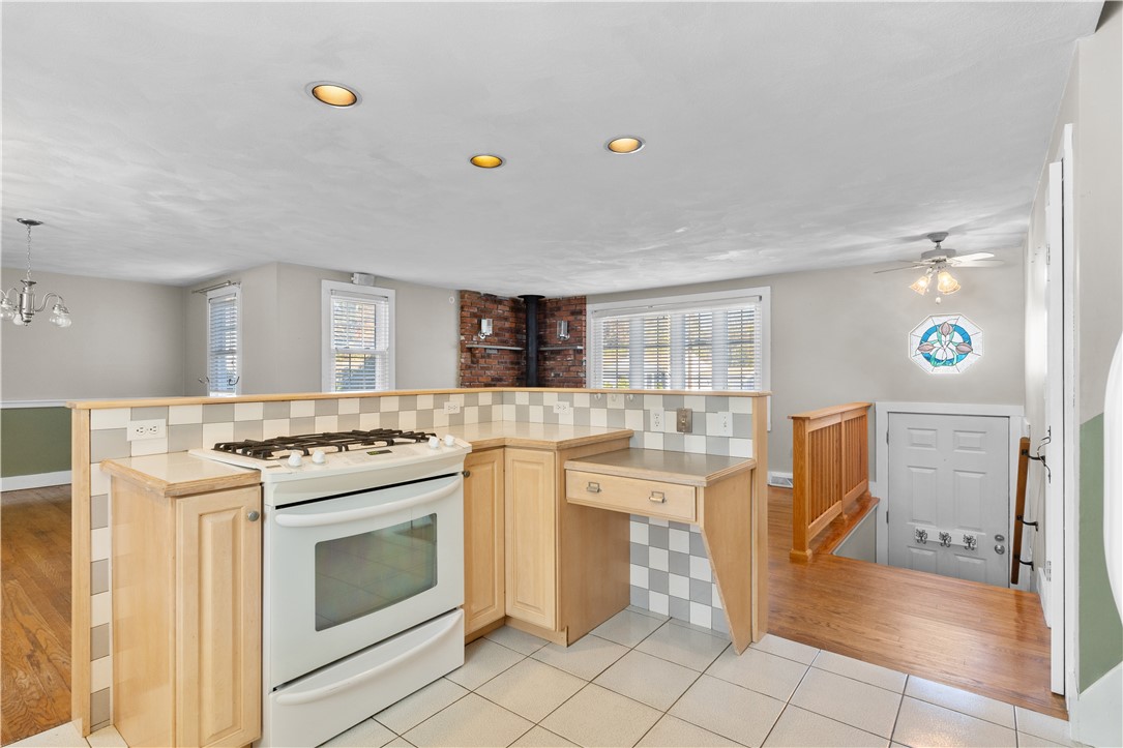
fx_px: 515
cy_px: 374
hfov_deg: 95.0
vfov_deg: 72.0
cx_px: 562
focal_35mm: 16
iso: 320
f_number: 7.1
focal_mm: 11
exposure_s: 1/8
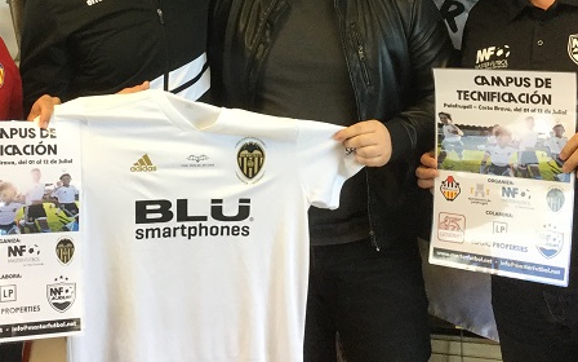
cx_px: 236
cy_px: 72
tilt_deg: -8.9
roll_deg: +1.0
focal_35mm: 66
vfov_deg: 19.5
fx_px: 1040
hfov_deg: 31.0
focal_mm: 3.3
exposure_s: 1/33
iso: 50
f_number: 2.4
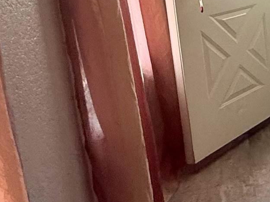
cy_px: 21
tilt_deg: -9.5
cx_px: 575
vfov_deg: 20.9
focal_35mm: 69
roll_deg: -0.8
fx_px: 538
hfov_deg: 17.4
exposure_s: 1/99
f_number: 2.2
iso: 160
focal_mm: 2.22
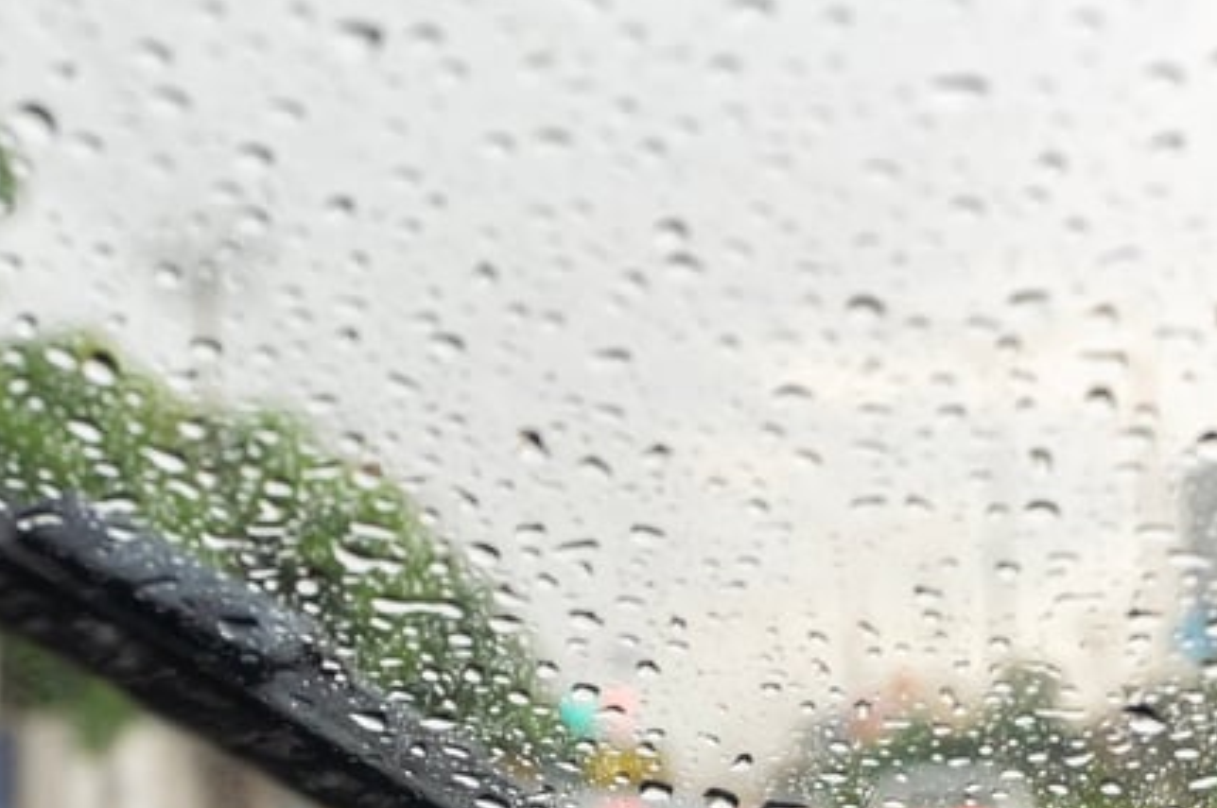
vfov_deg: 16.2
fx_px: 2836
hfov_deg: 24.2
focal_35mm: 84
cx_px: 584
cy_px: 566
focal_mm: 30
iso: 400
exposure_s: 1/250
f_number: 4
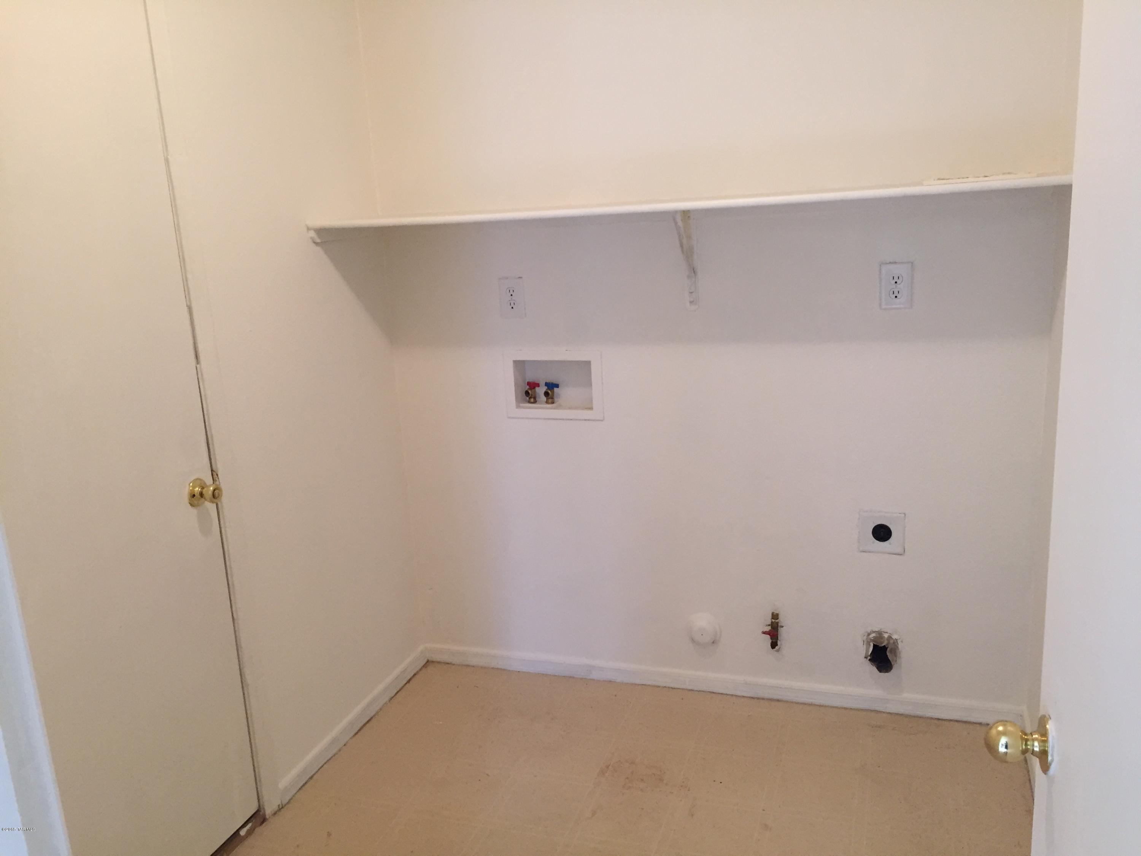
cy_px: 428
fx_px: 956
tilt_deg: -12.8
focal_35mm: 29
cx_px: 570
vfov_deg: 48.2
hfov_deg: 61.7
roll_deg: +3.4
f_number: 2.2
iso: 100
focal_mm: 4.15
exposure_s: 1/30
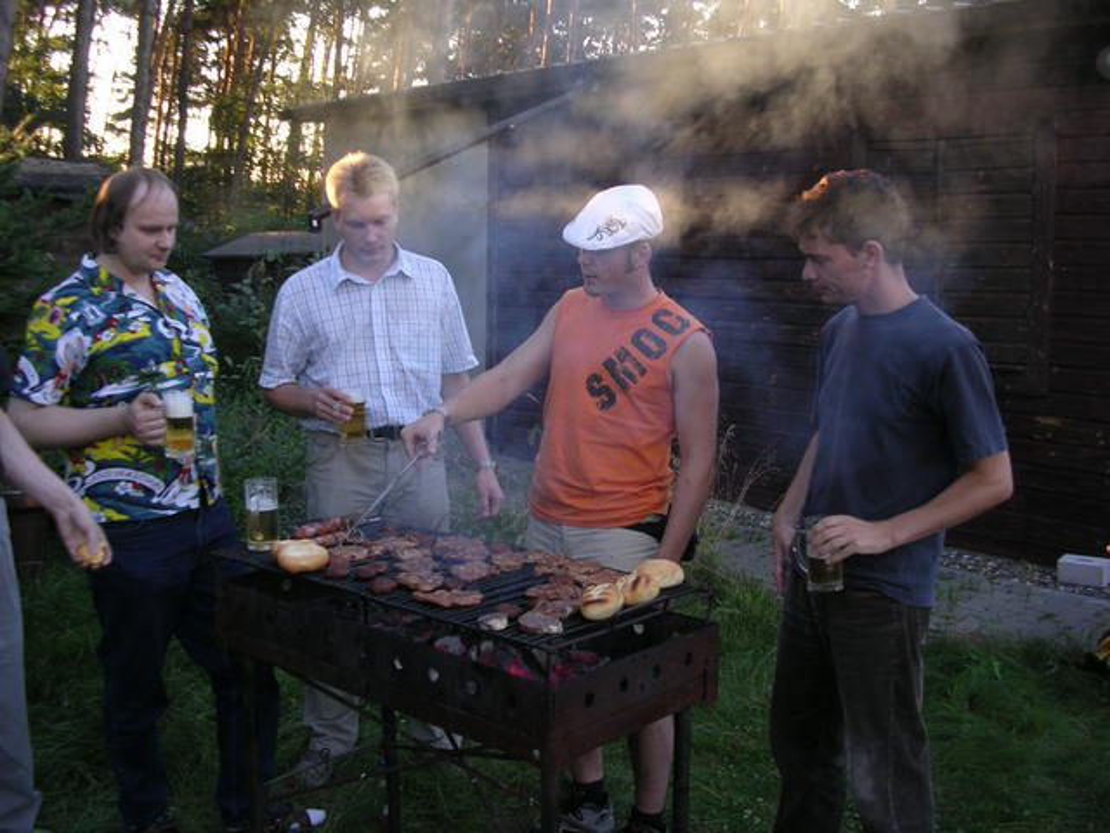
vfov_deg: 37.7
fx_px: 1219
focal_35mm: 38
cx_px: 555
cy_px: 416
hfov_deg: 49.0
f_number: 2.8
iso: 100
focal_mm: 5.8
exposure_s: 1/59.4
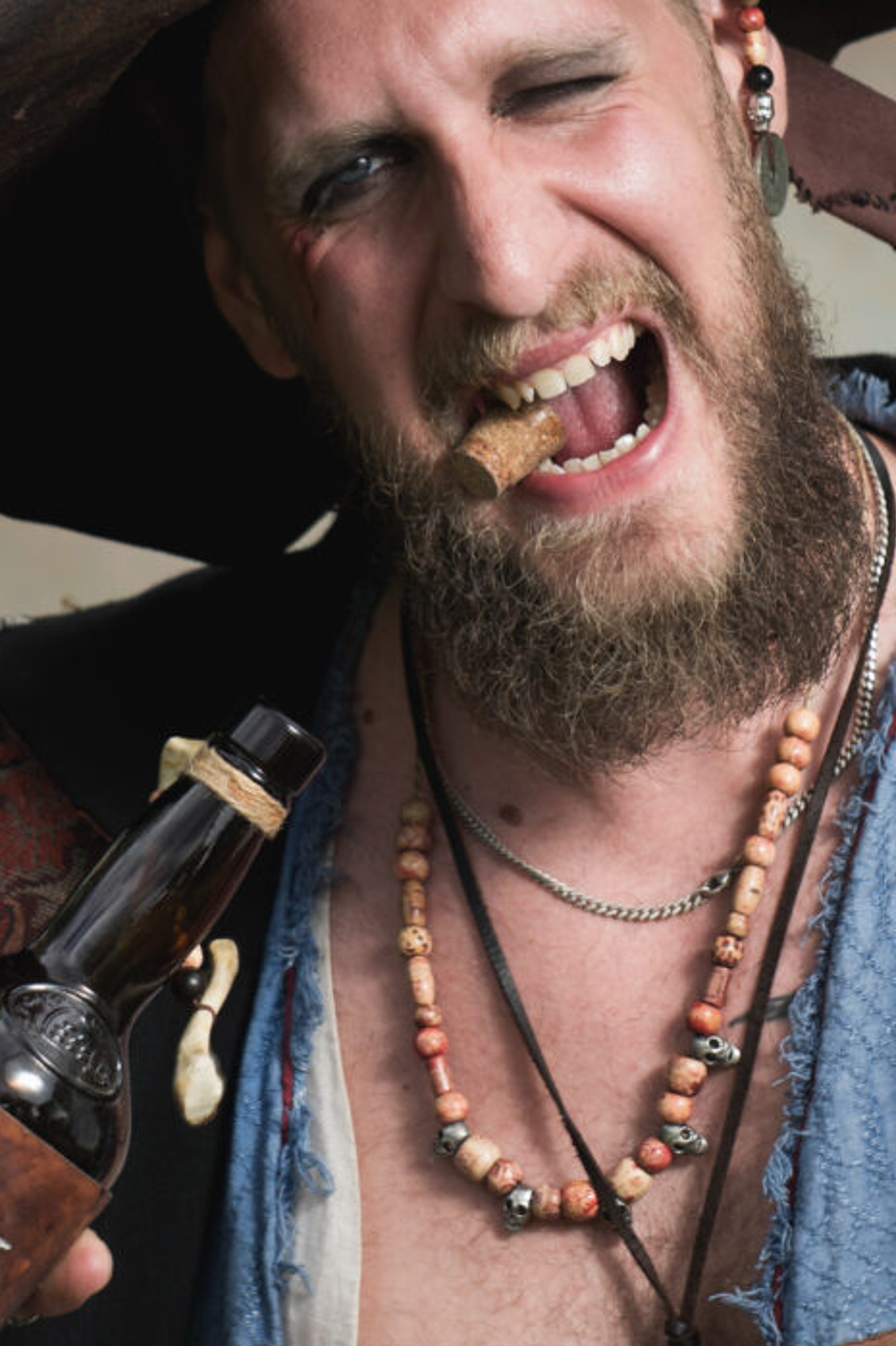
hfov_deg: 5.0
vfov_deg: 7.5
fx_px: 10271
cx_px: 387
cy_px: 571
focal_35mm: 275
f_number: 5.6
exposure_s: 1/200
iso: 100
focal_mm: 107
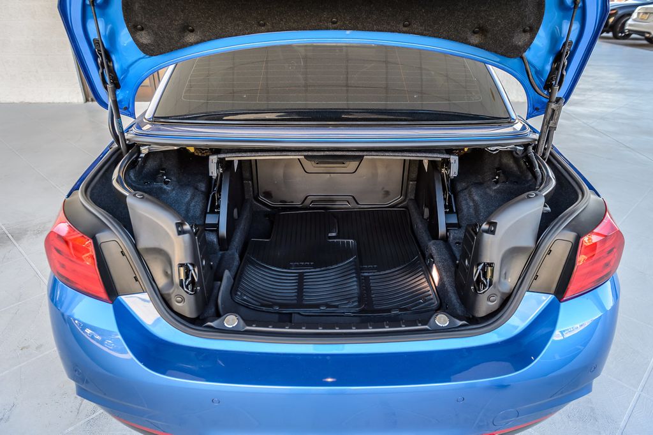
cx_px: 326
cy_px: 218
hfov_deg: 72.6
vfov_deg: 52.2
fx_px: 444
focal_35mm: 24
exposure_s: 1/320
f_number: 4
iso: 400
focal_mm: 24
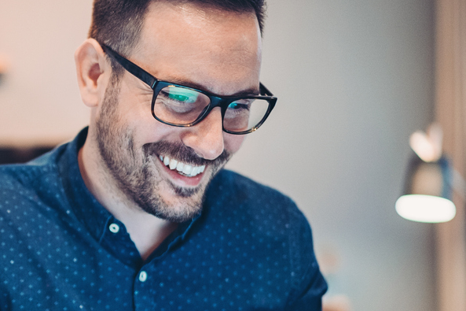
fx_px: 958
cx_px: 1
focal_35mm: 74
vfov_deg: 18.3
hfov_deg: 26.0
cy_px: 246
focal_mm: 35
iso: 1250
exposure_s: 1/200
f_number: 1.4
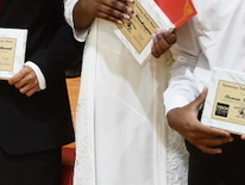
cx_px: -40
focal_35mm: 172
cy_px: 48
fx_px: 1219
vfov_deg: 8.6
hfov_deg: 11.3
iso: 1250
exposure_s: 1/125
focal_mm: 24
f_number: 4
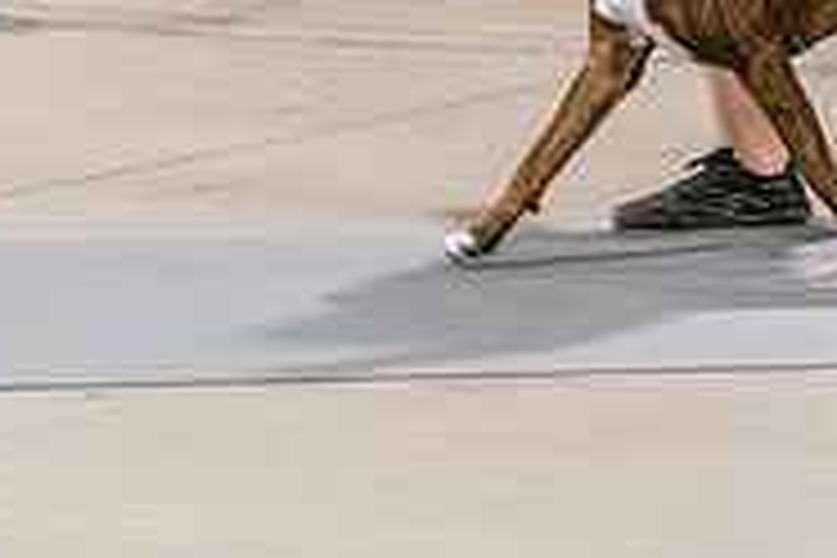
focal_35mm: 368
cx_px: 598
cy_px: -173
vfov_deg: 3.7
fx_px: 8555
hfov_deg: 5.6
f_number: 3.2
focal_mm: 118
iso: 6400
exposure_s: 1/250
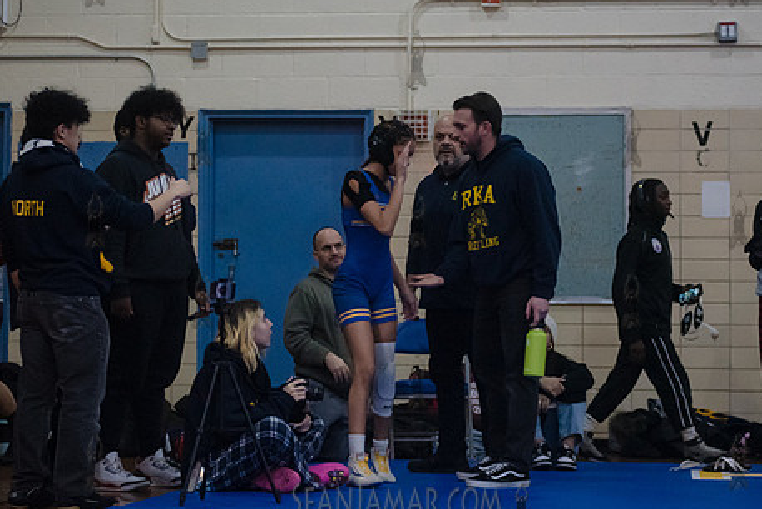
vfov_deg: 12.8
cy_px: 219
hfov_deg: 19.1
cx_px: 431
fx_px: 2266
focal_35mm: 107
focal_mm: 80
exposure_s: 1/400
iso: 6400
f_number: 3.2
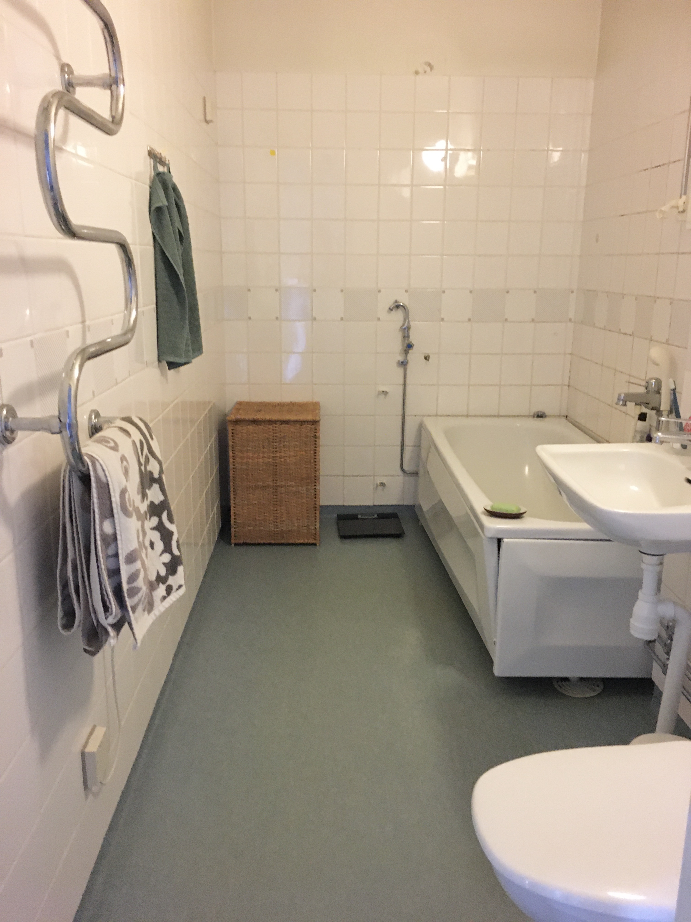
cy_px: 461
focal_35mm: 29
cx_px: 346
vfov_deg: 61.7
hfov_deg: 48.2
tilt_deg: -14.2
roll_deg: -0.1
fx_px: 772
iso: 250
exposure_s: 1/17
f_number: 2.2
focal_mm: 4.15
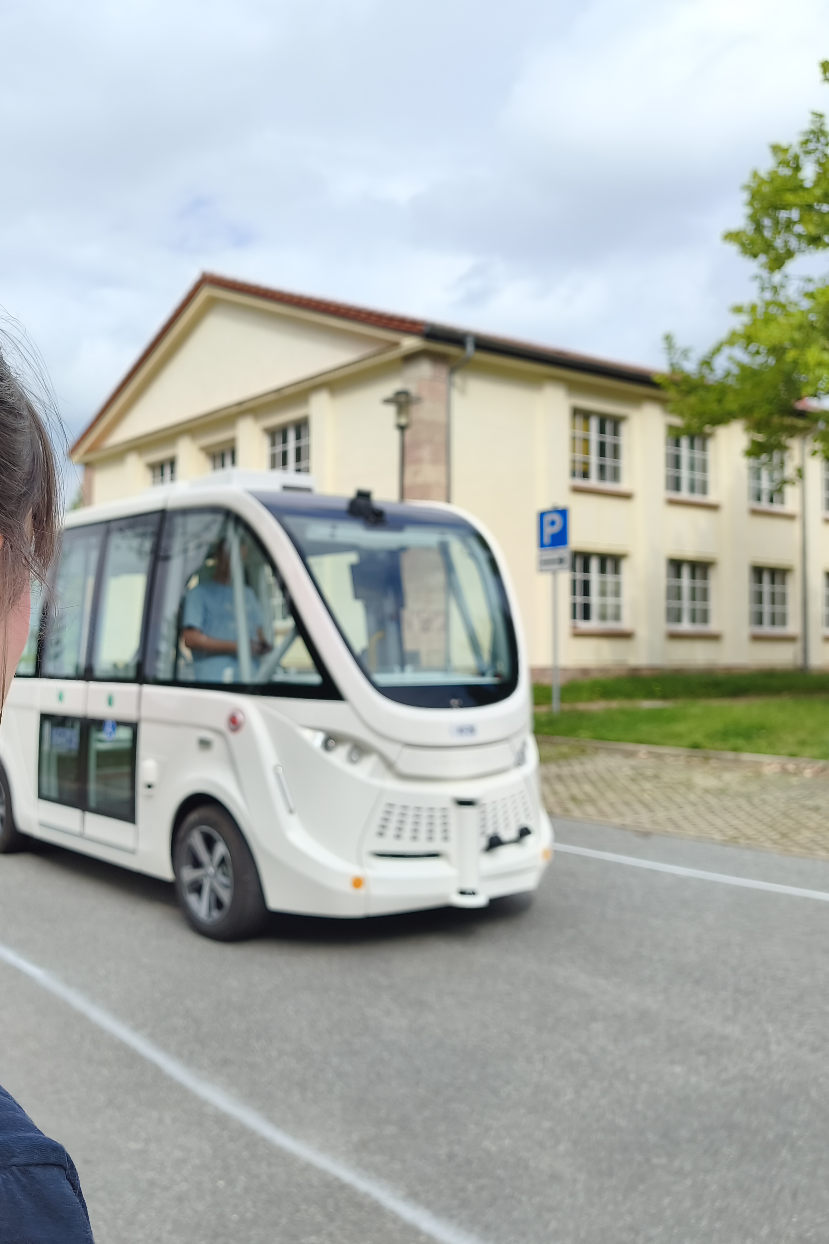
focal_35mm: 32
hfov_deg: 40.0
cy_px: 623
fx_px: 1105
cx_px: 206
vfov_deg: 58.7
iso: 50
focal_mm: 6.06
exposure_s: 1/594
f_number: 1.7
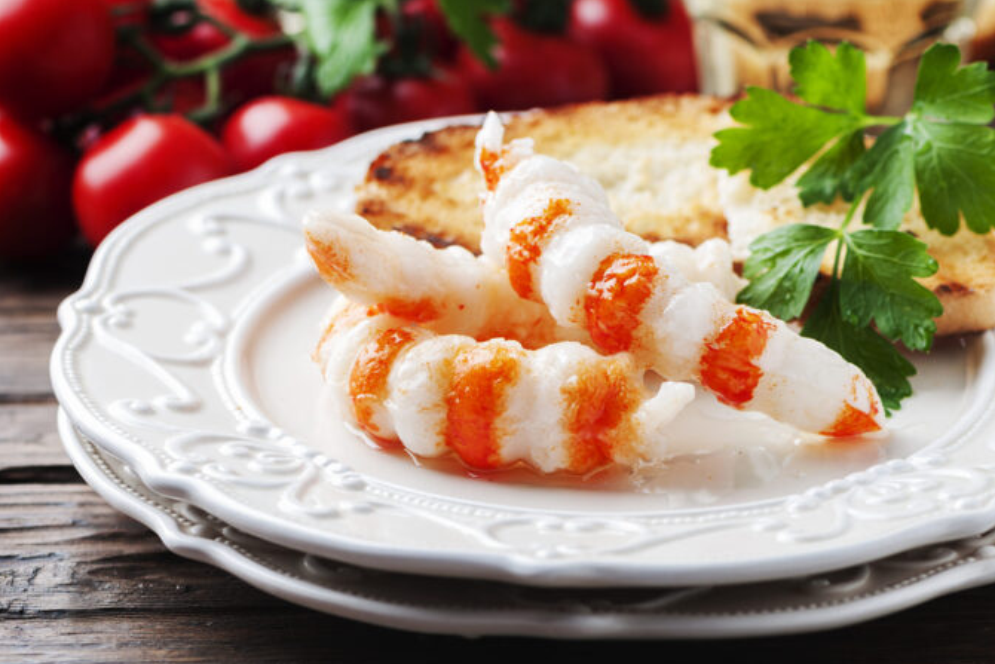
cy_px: 351
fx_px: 4992
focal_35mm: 181
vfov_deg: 7.6
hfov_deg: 11.4
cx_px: 533
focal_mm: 105
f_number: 5.6
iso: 100
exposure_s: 1/160
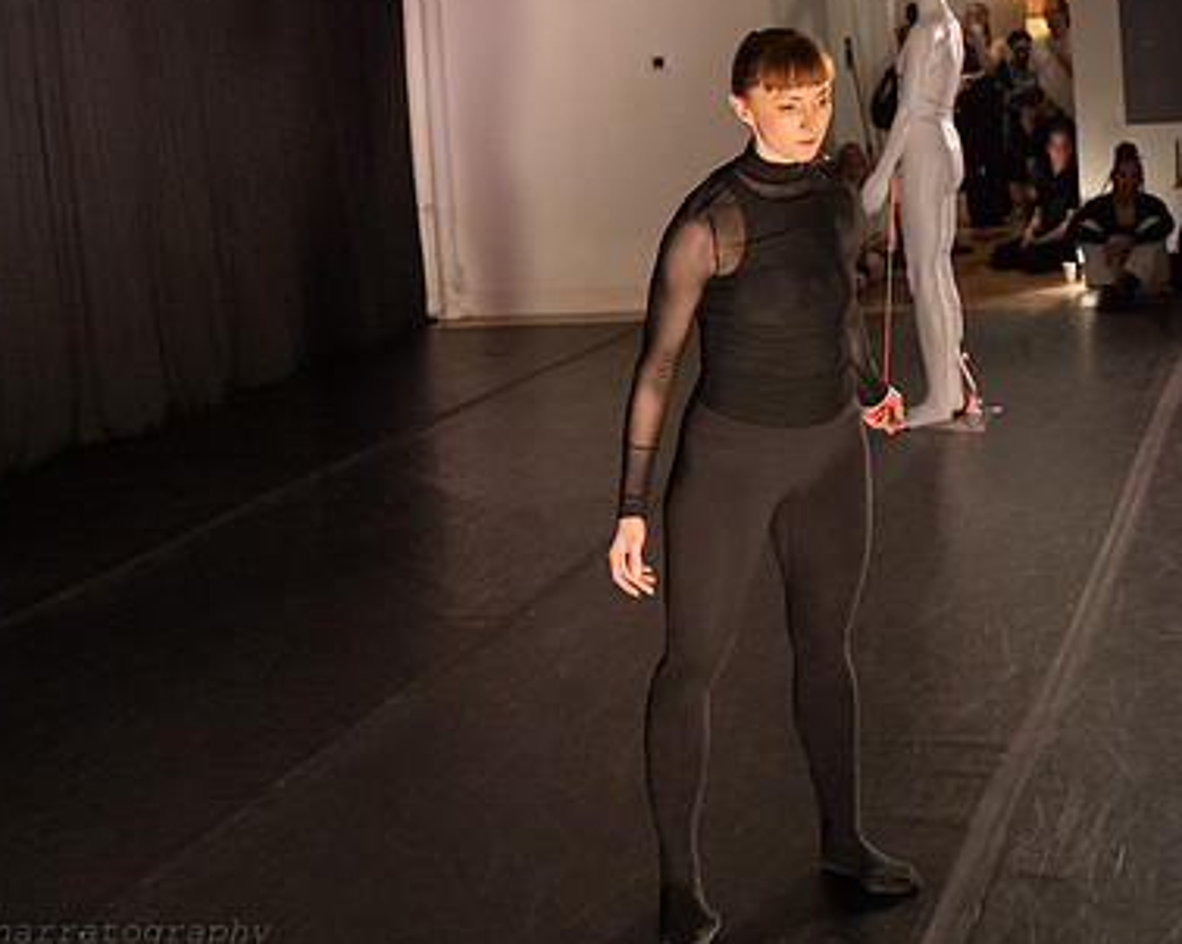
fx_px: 2028
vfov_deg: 25.5
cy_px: 119
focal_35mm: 58
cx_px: 821
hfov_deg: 32.1
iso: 6400
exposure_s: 1/320
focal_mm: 28
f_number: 3.2
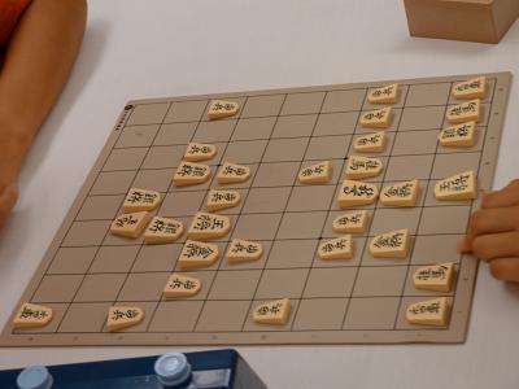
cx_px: 260
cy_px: 194
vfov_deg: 16.4
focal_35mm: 90
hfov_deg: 21.8
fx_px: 1349
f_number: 4.3
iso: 80
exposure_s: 1/4
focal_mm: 14.7
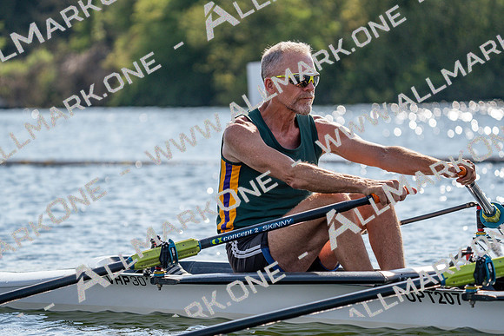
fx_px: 3305
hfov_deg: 8.7
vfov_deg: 5.8
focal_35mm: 236
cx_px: 252
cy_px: 168
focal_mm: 236
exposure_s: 1/1600
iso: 200
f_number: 5.6
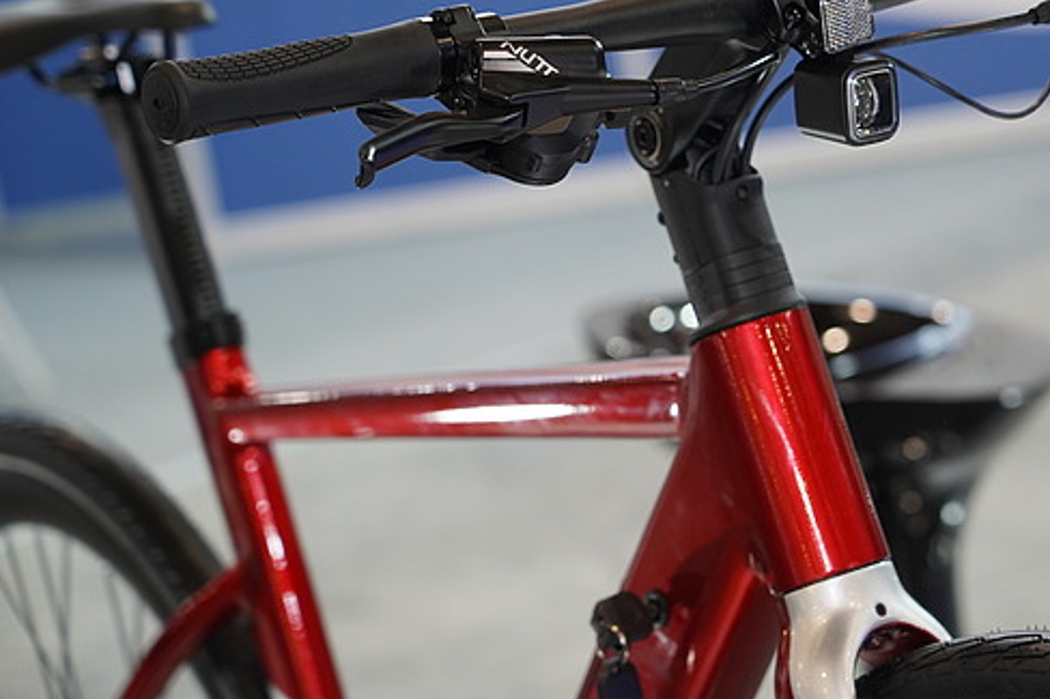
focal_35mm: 131
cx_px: 790
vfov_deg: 10.4
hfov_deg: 15.6
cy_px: 181
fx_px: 3819
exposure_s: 1/100
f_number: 4
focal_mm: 82
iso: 800
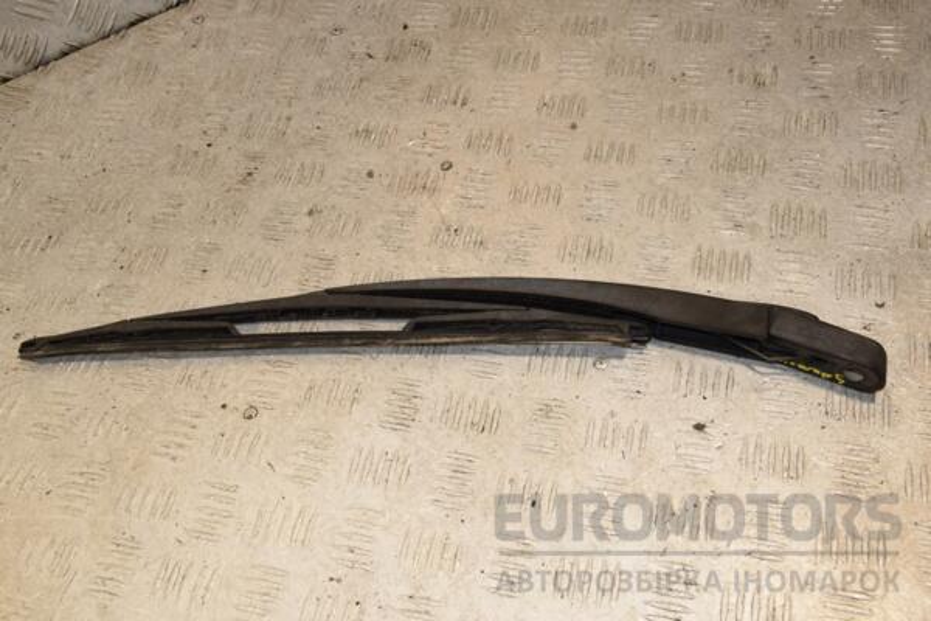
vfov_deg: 34.2
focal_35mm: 39
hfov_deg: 49.6
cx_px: 466
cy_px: 310
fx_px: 1009
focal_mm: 26
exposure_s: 1/200
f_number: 9
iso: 800
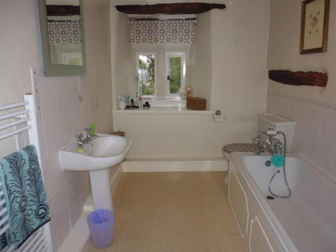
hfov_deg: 71.6
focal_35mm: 24
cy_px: 126
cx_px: 168
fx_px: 233
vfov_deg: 56.8
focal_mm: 4.3
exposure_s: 1/60
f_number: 2.8
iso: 200
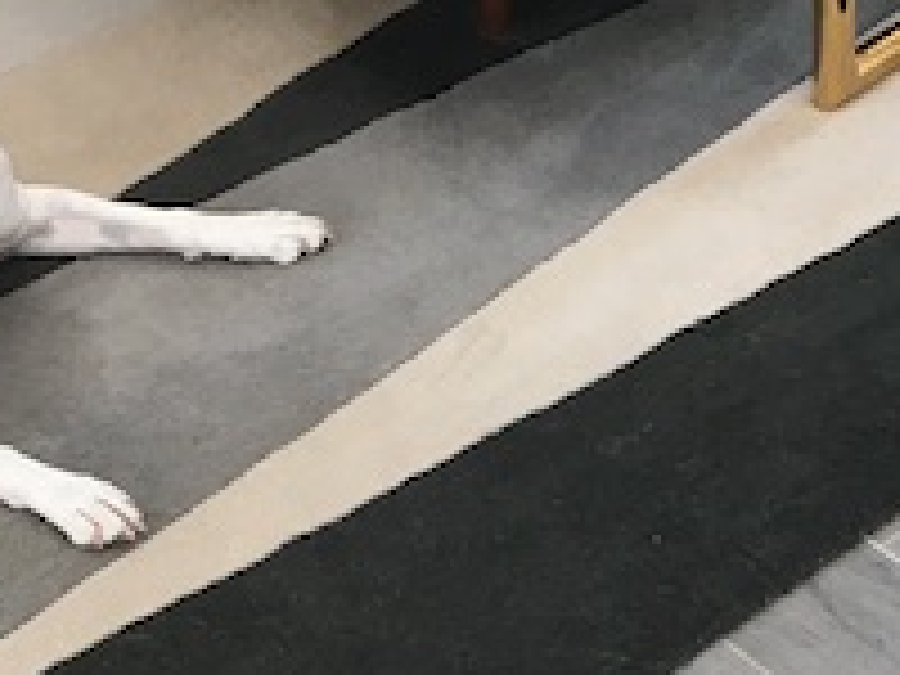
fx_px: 2418
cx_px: 513
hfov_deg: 21.1
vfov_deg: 15.4
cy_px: 788
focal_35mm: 93
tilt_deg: -50.1
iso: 32
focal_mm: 4.15
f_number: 2.2
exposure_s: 1/30
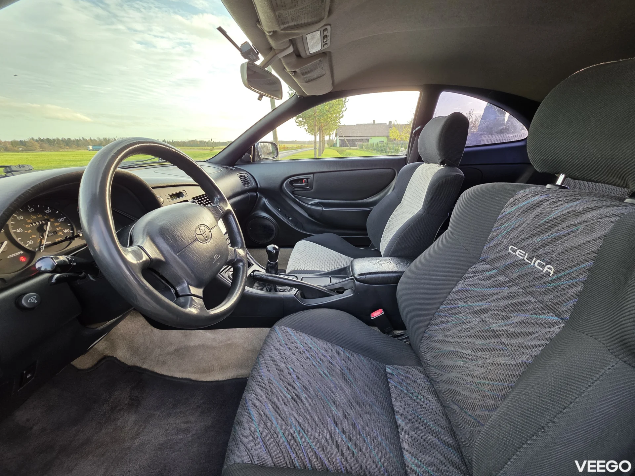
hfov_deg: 106.2
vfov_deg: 89.9
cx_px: 318
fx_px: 238
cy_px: 238
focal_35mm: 13
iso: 100
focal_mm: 2.2
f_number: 1.9
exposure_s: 1/100
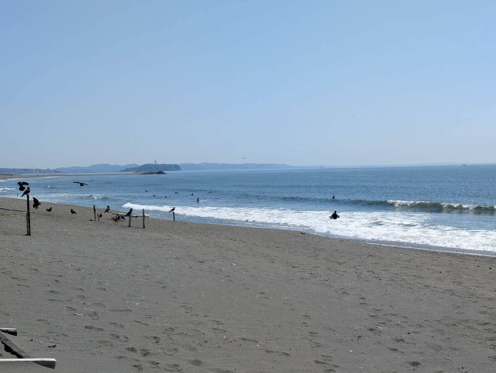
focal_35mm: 52
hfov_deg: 36.8
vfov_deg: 28.1
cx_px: 252
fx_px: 745
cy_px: 185
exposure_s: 1/4115
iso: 48
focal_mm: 5.43
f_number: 1.89
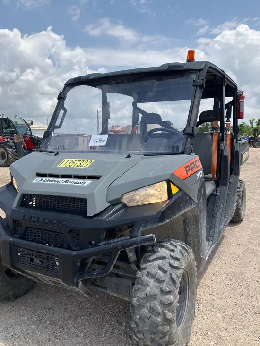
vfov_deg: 63.4
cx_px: 130
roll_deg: -0.6
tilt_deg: -7.0
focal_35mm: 28
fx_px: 280
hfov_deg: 49.8
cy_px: 173
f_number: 1.8
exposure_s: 1/2433
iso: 32
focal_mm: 3.99
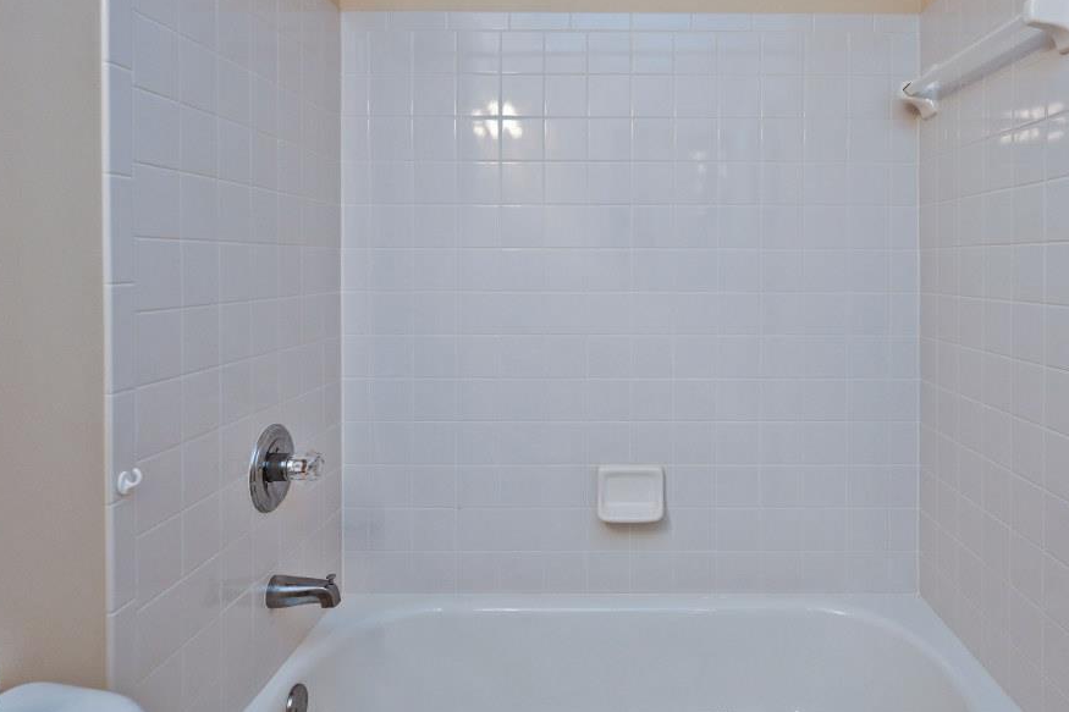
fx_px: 712
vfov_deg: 52.6
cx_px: 627
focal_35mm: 24
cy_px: 271
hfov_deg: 73.2
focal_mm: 14
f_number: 4
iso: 400
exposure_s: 1/60
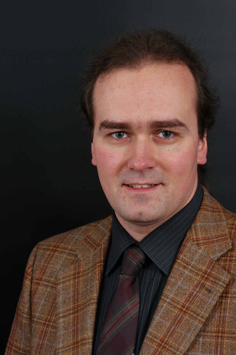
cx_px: 148
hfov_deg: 10.9
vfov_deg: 16.3
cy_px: 187
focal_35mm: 126
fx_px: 1241
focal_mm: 66
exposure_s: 1/125
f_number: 6.7
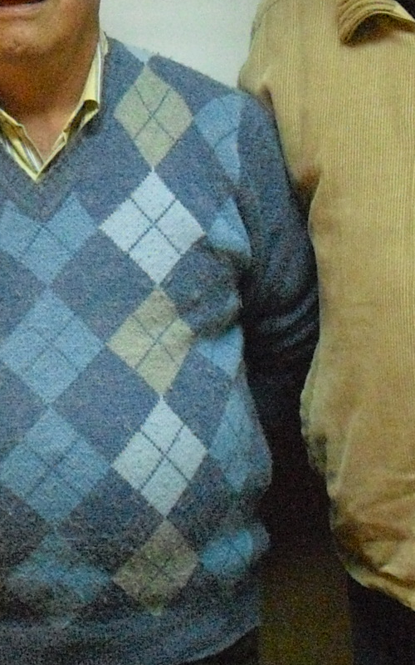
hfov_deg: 11.3
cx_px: 81
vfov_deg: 17.9
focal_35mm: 116
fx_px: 2099
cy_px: 223
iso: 800
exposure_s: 1/100
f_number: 2.8
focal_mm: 6.2
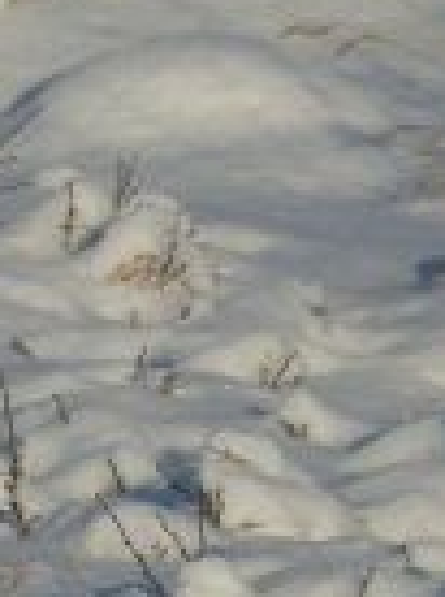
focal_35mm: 1212
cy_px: 268
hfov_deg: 1.2
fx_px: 20839
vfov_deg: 1.6
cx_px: -393
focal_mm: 45.7
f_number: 5.6
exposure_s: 1/1000
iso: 80
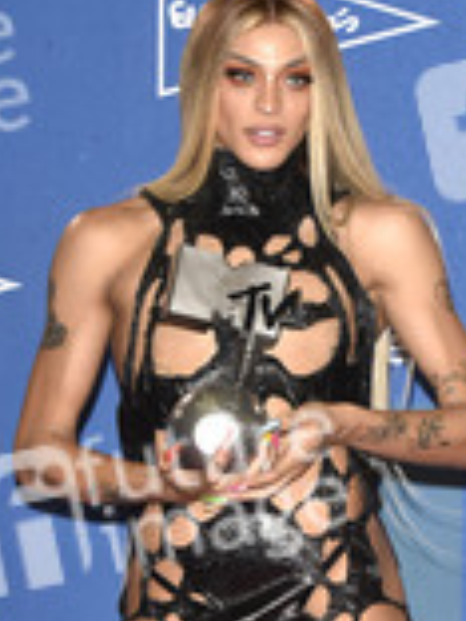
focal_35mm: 212
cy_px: 705
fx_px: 3805
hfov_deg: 7.0
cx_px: 259
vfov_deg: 9.2
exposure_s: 1/250
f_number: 6.3
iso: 1600
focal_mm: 86
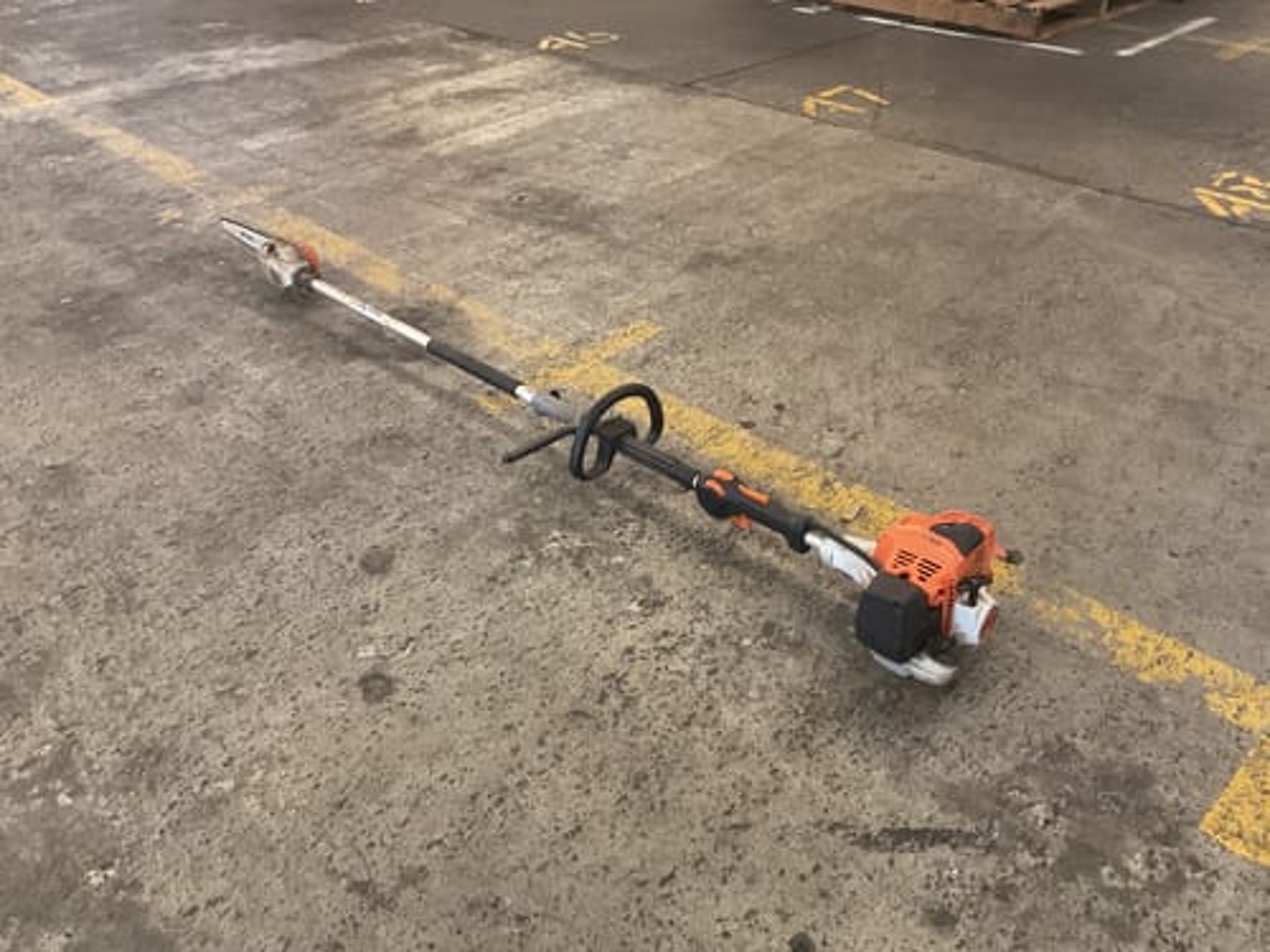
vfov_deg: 48.2
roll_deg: +1.6
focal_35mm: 29
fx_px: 1064
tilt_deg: -35.6
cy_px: 476
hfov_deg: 61.7
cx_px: 635
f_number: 1.8
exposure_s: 1/33
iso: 320
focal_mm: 3
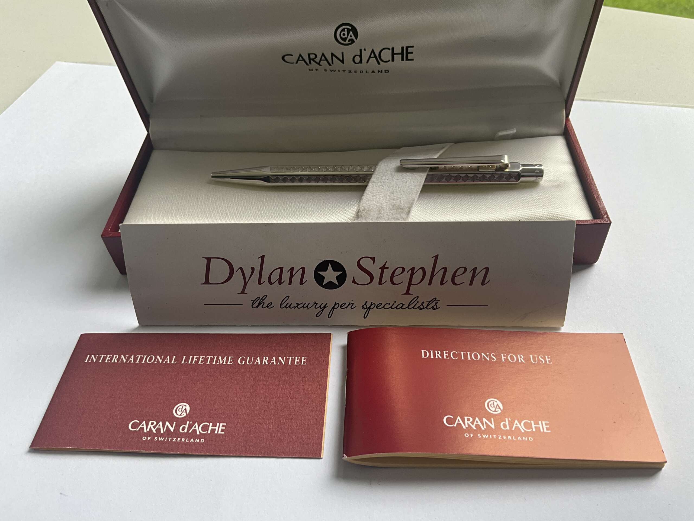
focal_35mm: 29
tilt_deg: -47.6
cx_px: 347
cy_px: 260
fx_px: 581
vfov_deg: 48.2
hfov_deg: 61.7
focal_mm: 3
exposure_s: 1/122
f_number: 1.8
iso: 20
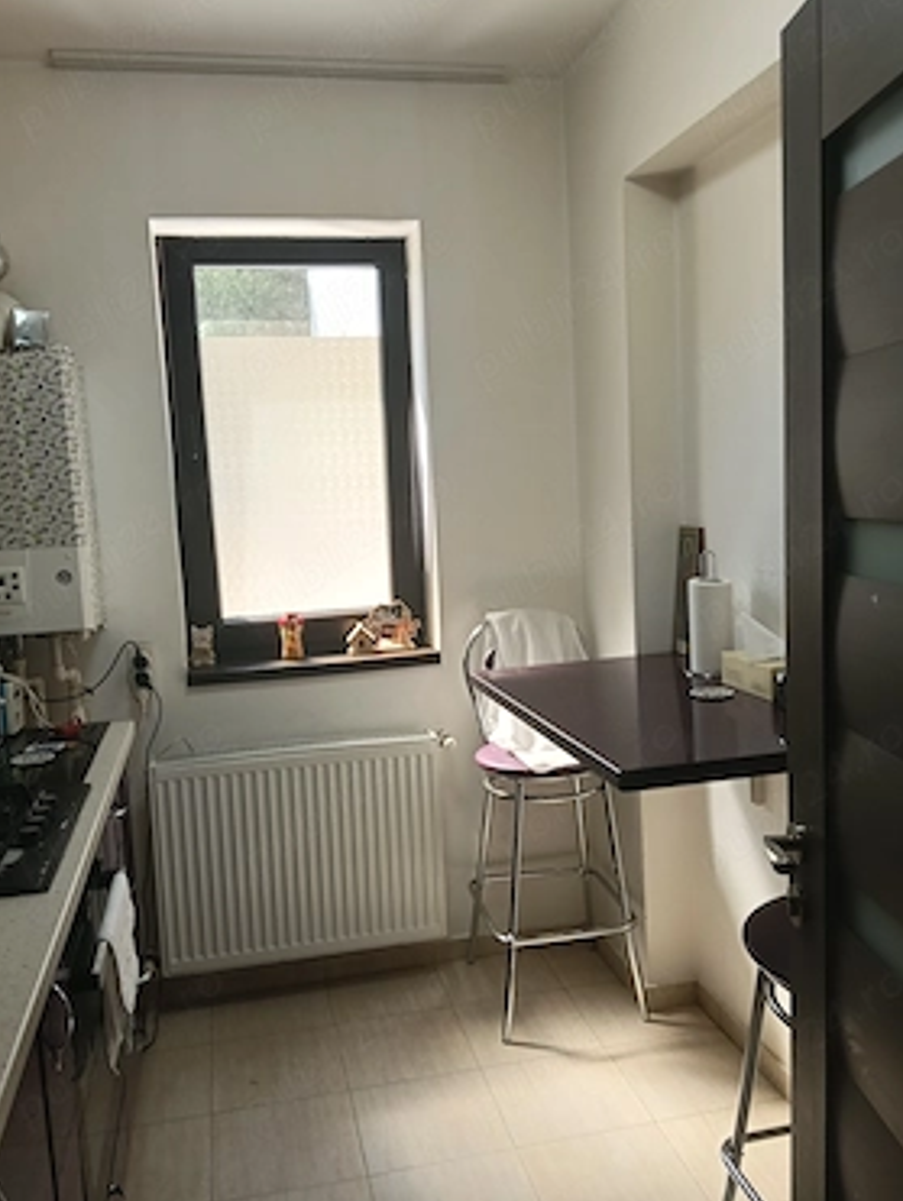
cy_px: 602
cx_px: 460
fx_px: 1007
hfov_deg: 48.3
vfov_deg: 61.6
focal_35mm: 29
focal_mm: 3.98
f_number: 1.8
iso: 64
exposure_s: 1/33.3
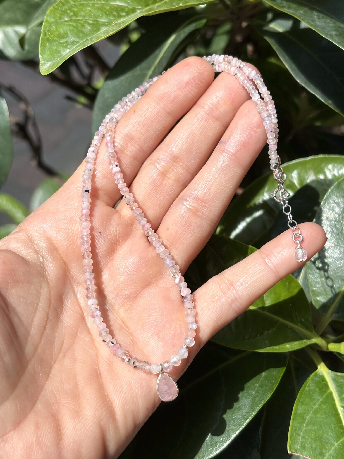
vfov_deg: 36.8
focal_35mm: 52
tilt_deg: -43.8
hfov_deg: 28.0
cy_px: 230
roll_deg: -4.4
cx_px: 172
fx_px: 689
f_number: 1.6
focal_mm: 5.96
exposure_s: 1/3021
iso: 40
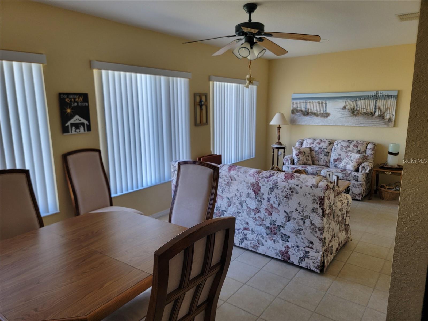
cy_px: 160
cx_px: 214
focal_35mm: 24
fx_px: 297
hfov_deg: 71.6
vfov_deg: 56.8
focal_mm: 6.7
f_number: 1.8
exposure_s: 1/120
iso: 64
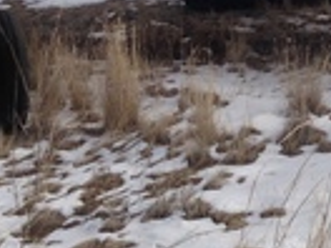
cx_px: 426
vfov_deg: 10.6
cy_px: -108
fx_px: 1300
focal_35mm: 136
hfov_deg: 14.0
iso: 50
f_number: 2.4
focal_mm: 4.13
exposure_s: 1/1323
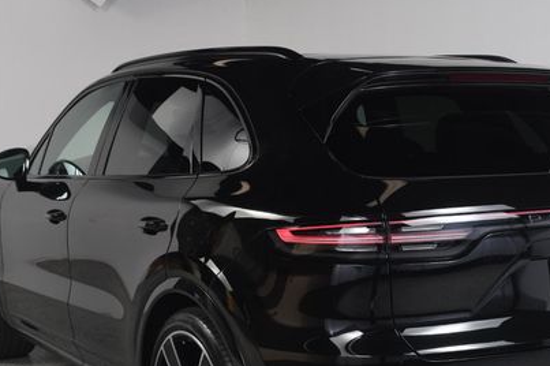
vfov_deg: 21.7
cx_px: 329
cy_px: 281
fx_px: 946
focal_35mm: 62
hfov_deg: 32.3
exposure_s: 1/160
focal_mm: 26
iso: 100
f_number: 9
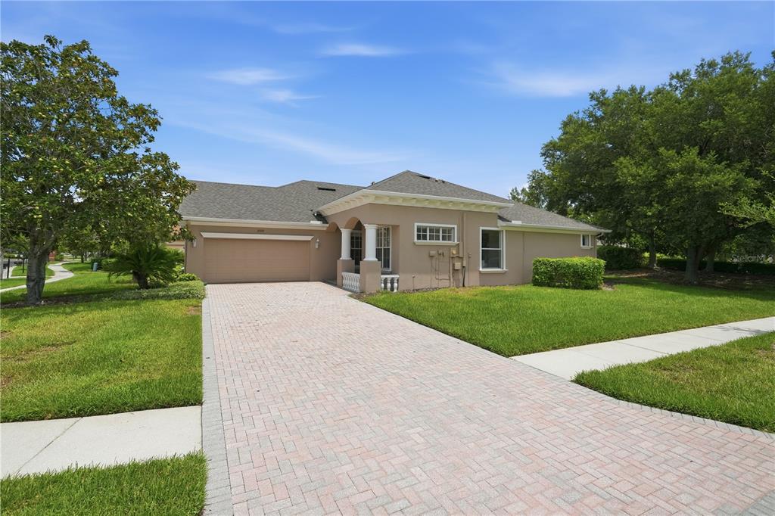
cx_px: 388
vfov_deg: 73.7
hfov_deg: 96.8
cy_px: 258
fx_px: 344
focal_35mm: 16
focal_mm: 16
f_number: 6.3
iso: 500
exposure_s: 1/2000
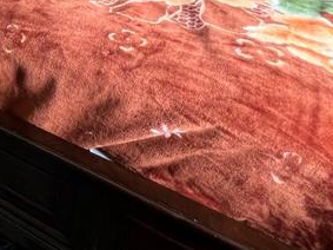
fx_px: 452
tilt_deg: -17.2
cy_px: -100
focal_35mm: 47
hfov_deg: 26.3
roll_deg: +0.2
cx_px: -192
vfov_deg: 25.2
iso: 160
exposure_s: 1/99
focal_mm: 1.57
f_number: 1.8
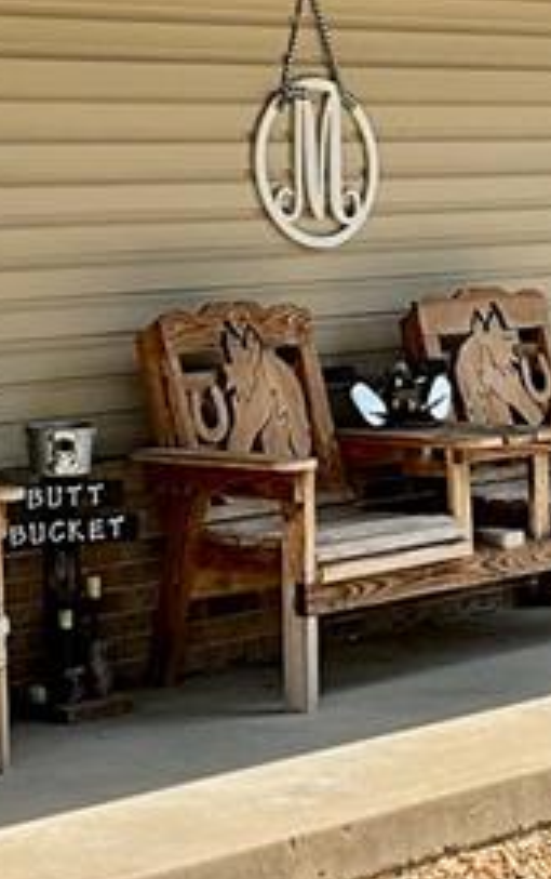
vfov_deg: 18.0
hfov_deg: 11.2
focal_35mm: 116
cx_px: 600
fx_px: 2780
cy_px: 480
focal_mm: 3
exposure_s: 1/898
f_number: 1.8
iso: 25
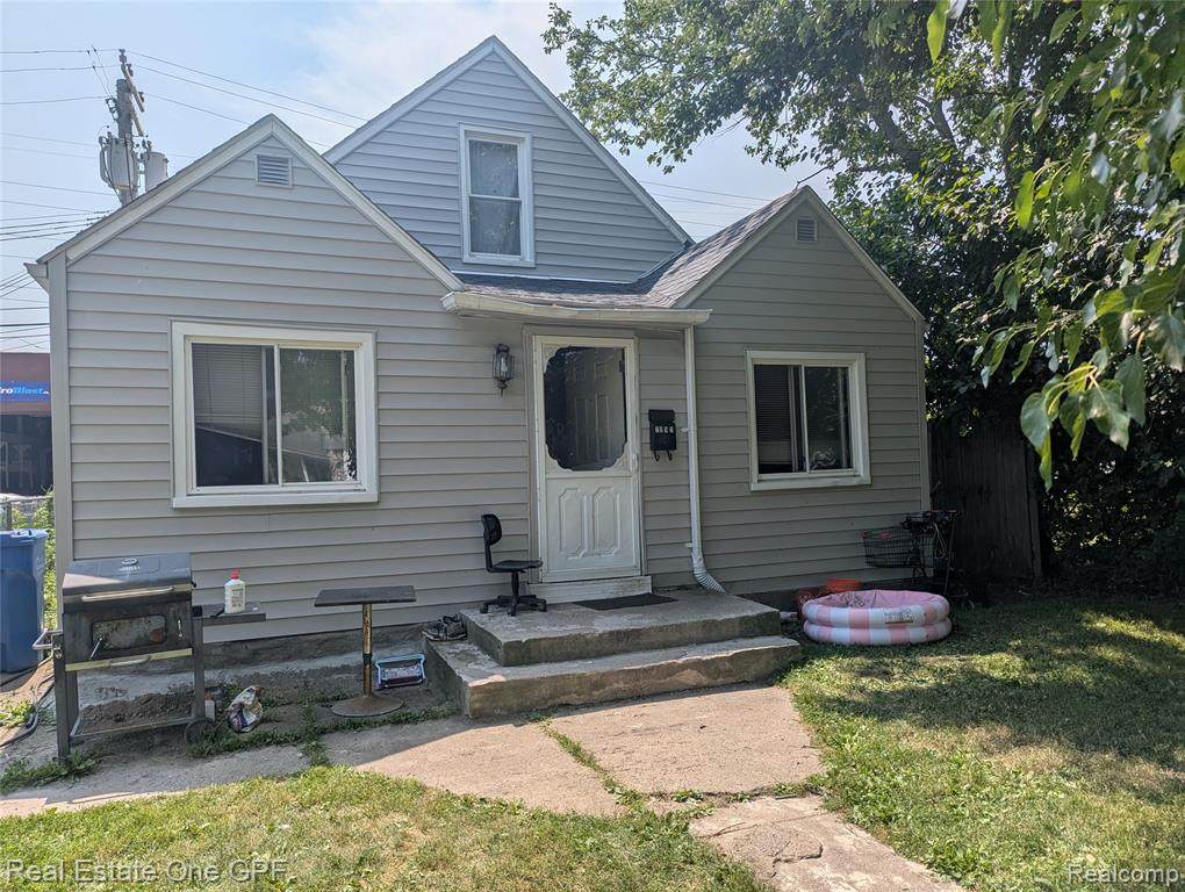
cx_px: 592
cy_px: 446
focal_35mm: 24
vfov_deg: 56.9
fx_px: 823
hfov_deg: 71.5
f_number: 1.85
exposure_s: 1/3333
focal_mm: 6.81
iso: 46
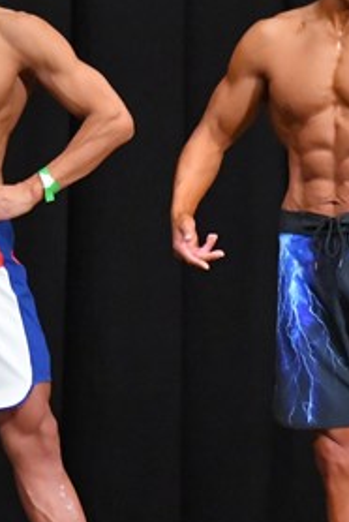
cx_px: 104
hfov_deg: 2.2
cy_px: 269
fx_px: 9080
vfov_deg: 3.3
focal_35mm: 626
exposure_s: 1/400
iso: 8000
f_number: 5.6
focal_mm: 150
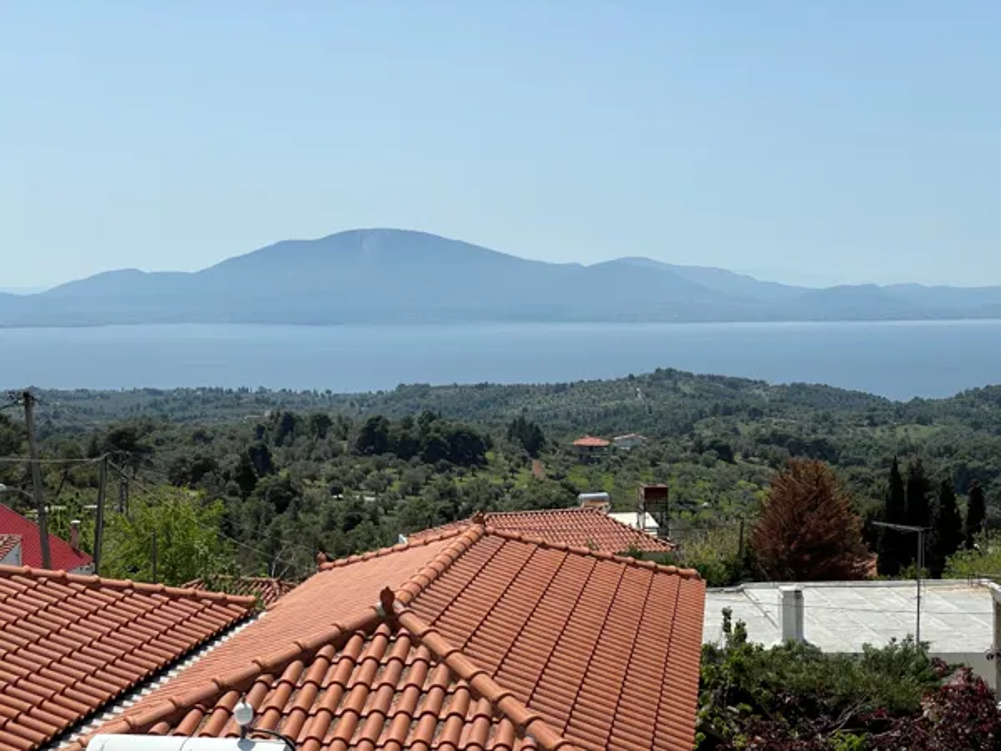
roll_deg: +1.0
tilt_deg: -2.6
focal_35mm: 52
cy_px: 376
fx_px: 1504
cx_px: 500
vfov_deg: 28.0
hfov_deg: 36.8
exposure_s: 1/2817
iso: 25
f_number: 2
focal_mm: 6
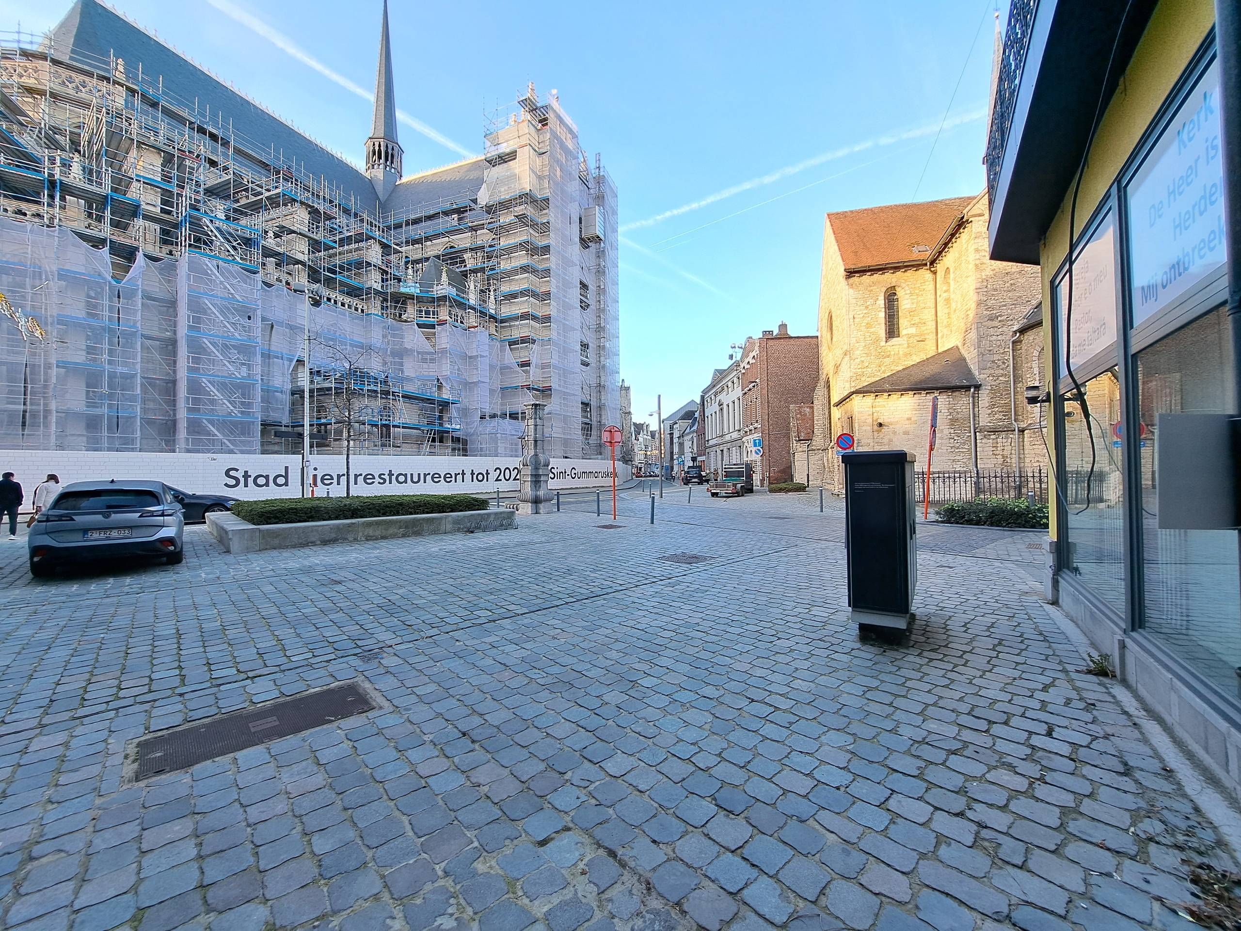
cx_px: 620
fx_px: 466
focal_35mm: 13
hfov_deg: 106.2
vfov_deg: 89.9
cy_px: 466
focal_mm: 1.74
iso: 50
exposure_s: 1/127
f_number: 2.2
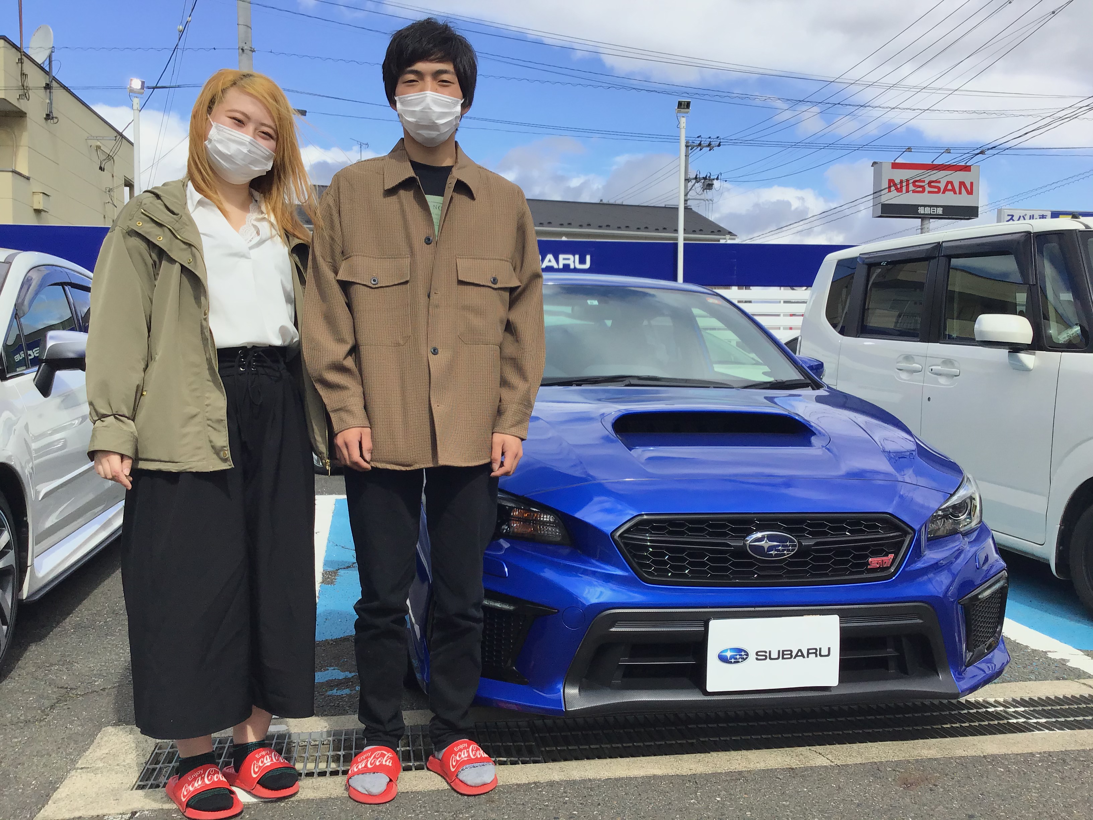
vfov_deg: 45.4
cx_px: 546
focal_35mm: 31
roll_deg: -0.7
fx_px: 979
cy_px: 410
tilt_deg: -4.3
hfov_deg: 58.4
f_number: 2.4
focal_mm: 3.3
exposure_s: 1/1359
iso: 25
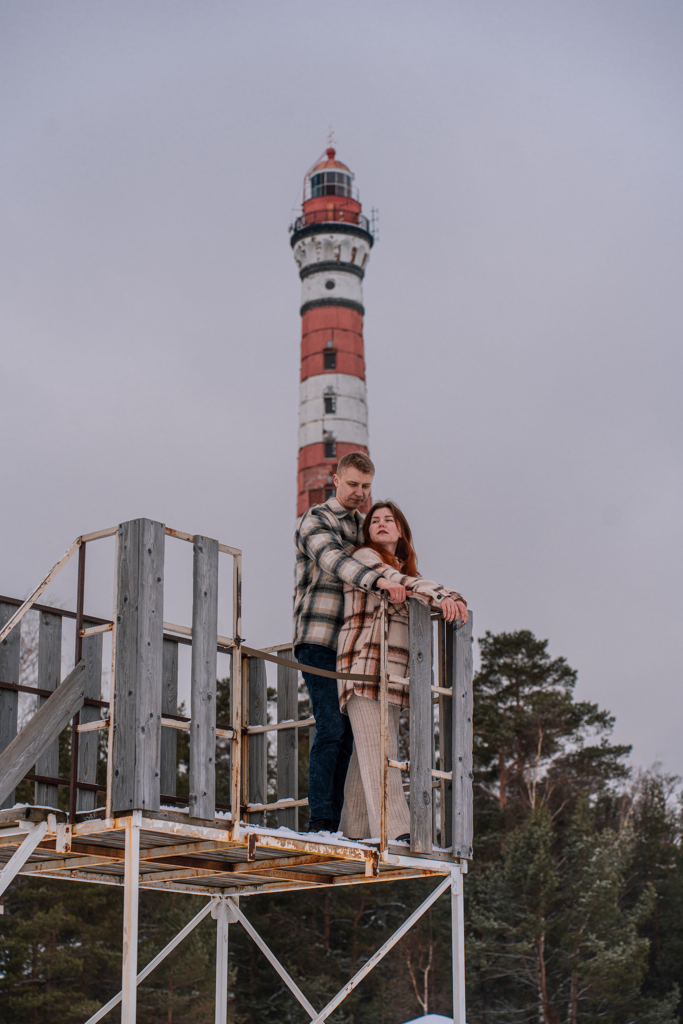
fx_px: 2191
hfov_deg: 17.7
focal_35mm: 77
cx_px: 336
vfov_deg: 26.3
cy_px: 509
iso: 100
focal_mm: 75
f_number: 4.5
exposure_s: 1/500
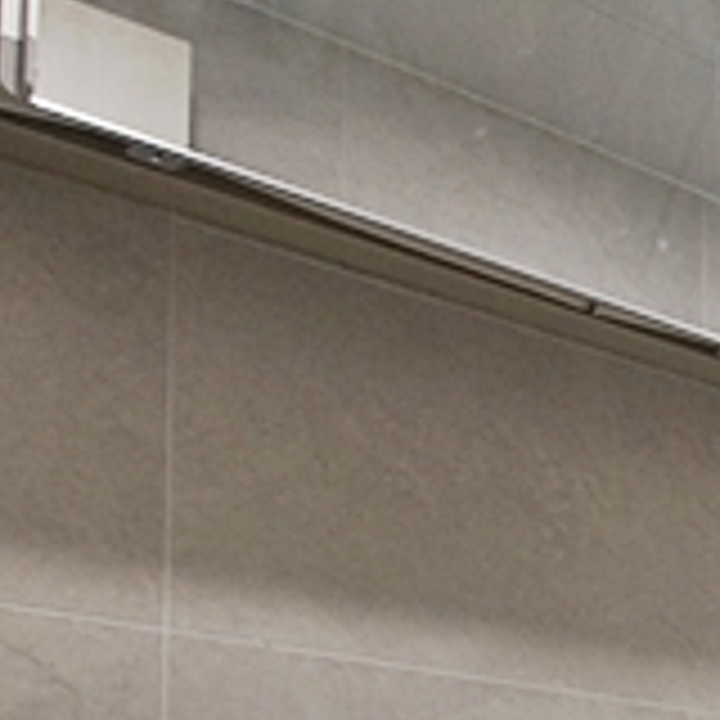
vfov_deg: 21.6
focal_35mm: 70
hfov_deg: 18.4
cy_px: 994
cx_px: 1346
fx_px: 1650
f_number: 9
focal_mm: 11
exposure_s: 1/20
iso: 800
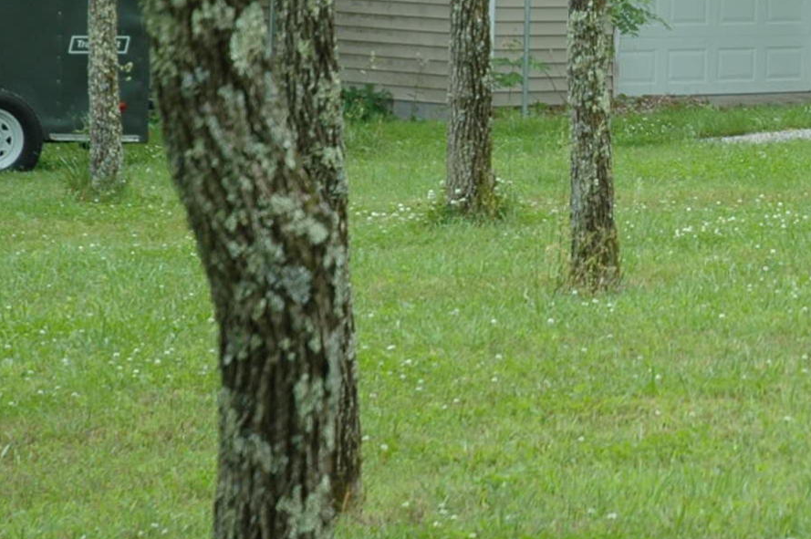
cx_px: 1279
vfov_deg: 5.4
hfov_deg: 8.0
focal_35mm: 253
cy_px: -104
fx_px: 5694
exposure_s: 1/100
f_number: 5
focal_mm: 50
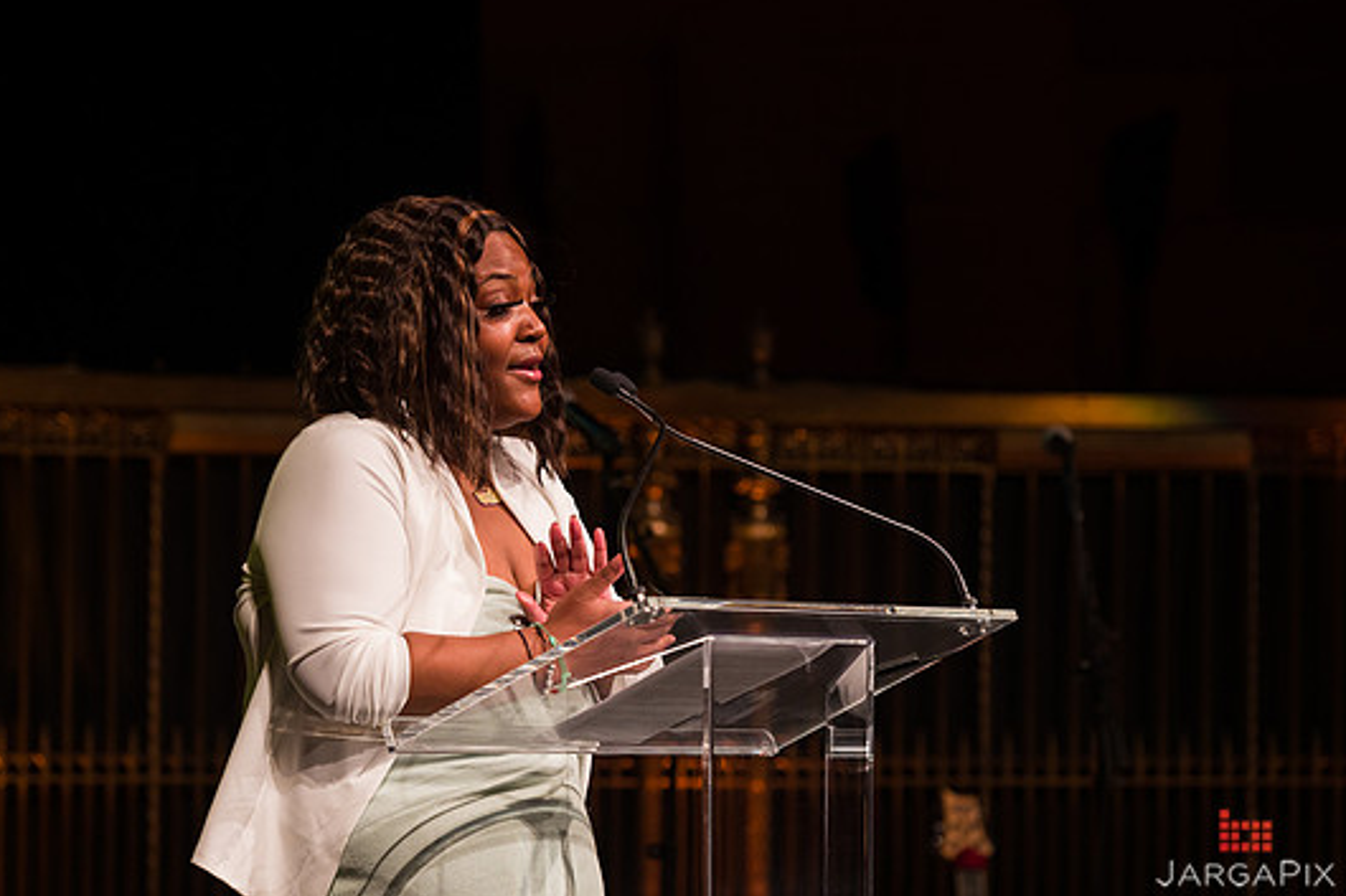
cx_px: 605
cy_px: 414
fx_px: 6429
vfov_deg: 8.0
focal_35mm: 172
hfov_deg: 12.0
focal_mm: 140
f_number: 4
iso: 2000
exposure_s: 1/250
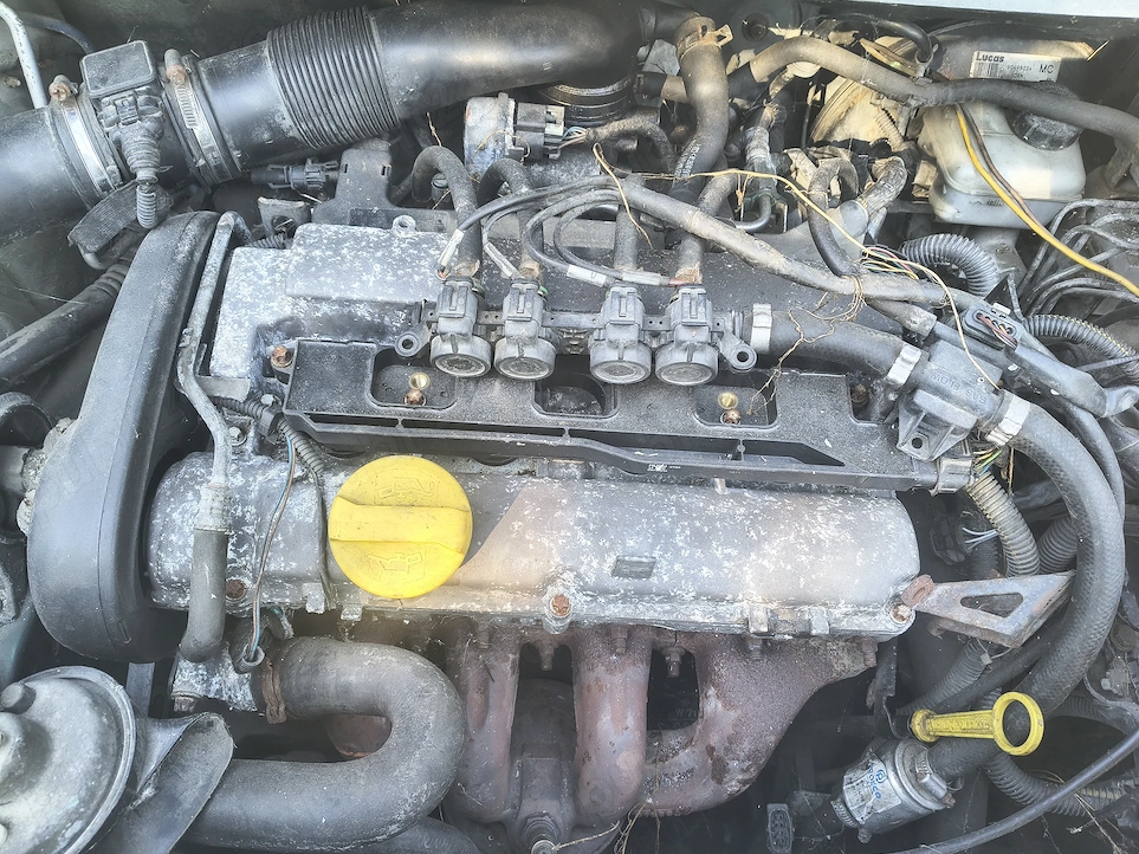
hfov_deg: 65.3
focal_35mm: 27
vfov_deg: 51.3
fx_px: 888
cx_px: 563
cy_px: 441
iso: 209
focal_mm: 4.81
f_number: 1.8
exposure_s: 1/100
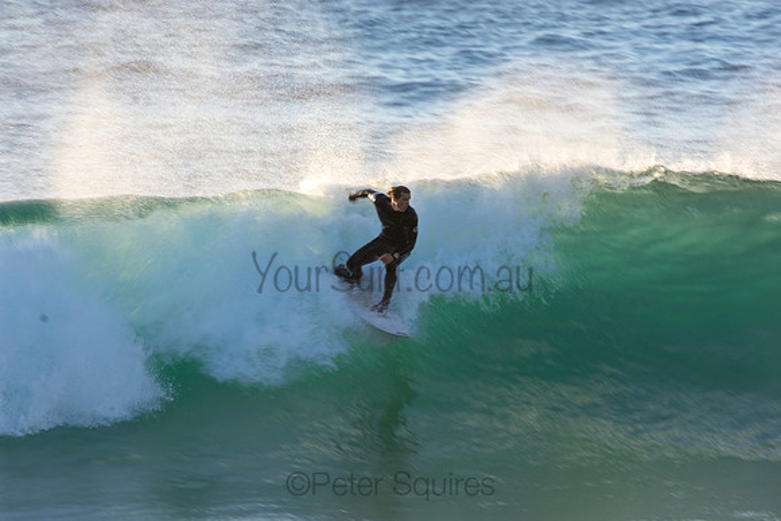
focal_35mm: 750
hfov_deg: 2.7
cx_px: 390
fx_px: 16274
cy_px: 260
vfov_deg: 1.8
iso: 100
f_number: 11
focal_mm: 500
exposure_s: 1/60
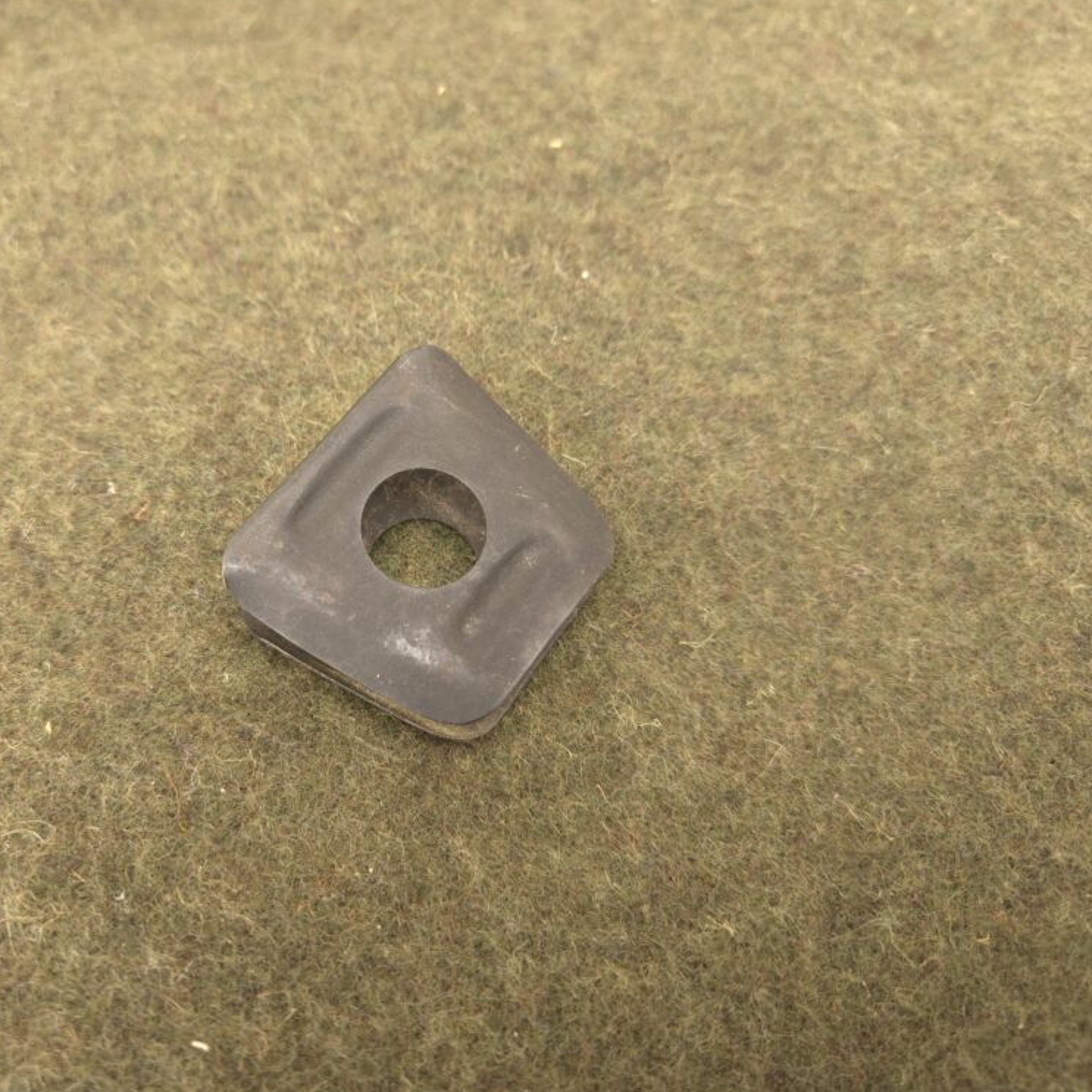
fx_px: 999
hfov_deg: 56.6
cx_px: 410
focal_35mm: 28
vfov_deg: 57.3
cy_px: 532
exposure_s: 1/45
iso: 200
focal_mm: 5.4
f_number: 1.8
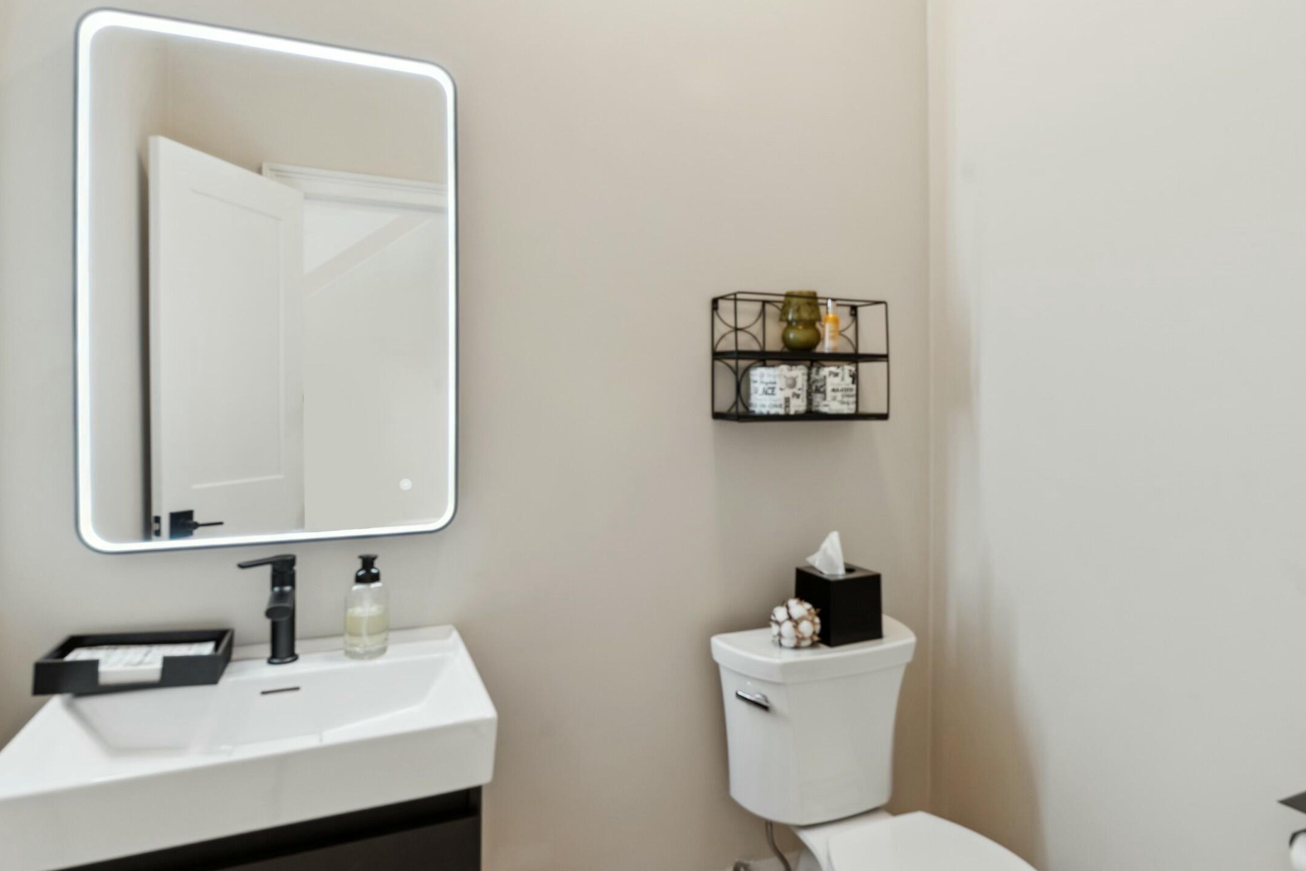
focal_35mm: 21
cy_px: 454
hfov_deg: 81.1
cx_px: 687
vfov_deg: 59.5
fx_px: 762
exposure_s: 1/8
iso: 400
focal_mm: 18
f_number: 8
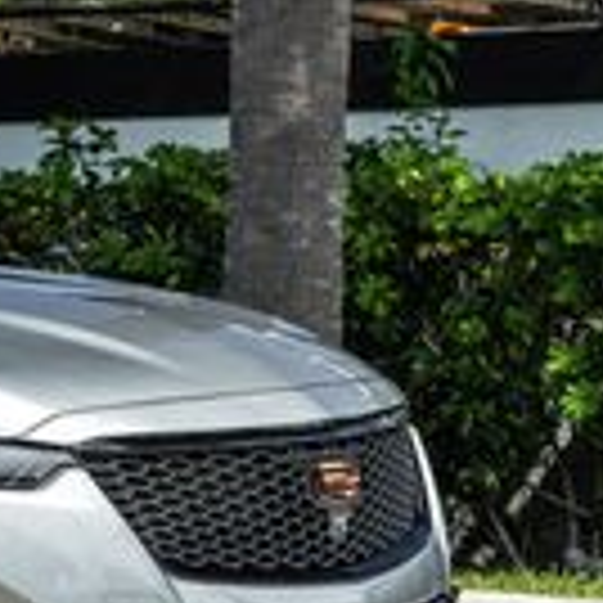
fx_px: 3883
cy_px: 297
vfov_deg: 8.9
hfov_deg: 8.4
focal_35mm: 197
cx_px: -591
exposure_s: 1/125
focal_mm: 40
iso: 160
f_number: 8
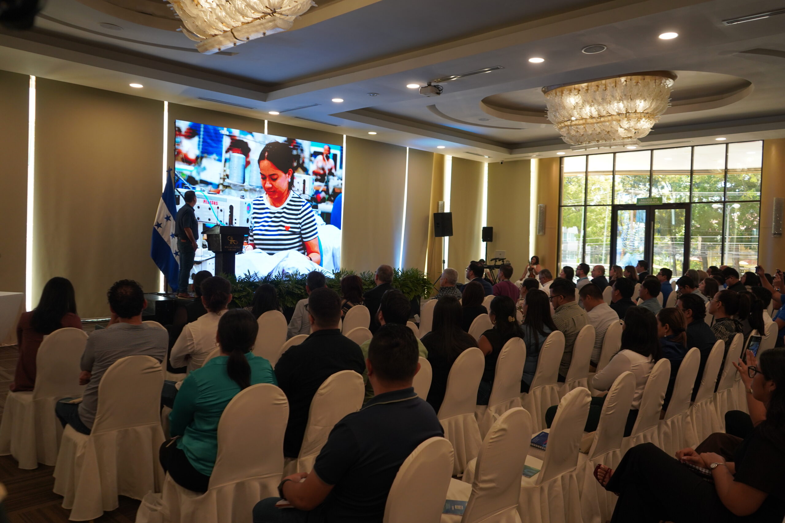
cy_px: 262
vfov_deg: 46.4
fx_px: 611
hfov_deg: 65.5
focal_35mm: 28
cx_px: 392
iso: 1000
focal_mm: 28
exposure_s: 1/160
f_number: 4
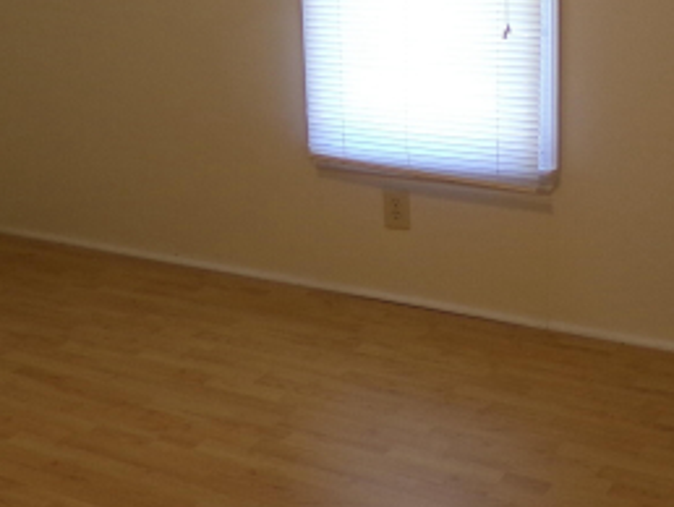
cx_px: 330
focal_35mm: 62
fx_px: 1208
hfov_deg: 31.2
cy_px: 186
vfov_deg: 23.6
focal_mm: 4.3
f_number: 3.7
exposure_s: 1/34
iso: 159
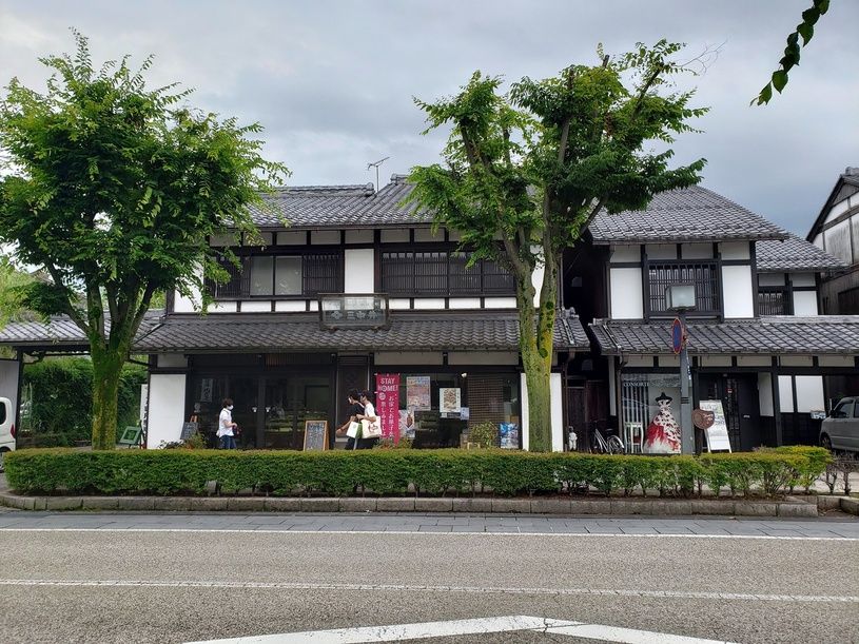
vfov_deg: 53.1
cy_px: 322
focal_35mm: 26
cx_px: 430
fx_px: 645
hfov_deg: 67.3
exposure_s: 1/634
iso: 50
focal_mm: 4.3
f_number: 2.4
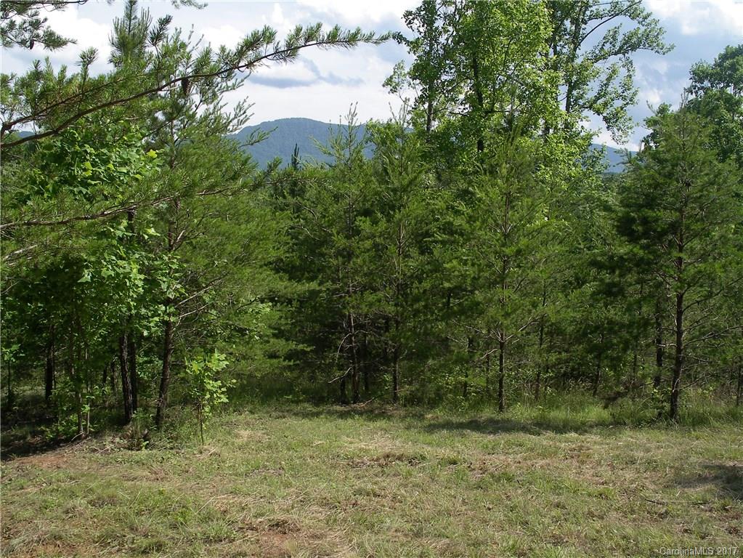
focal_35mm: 37
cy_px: 279
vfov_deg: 38.7
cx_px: 372
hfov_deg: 50.1
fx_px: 794
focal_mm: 7.8
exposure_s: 1/200
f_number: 5.6
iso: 80
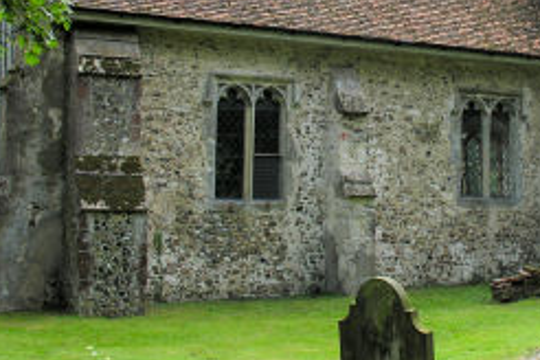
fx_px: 1020
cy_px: 80
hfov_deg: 29.2
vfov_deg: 19.8
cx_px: 408
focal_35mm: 68
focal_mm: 8.9
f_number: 4.5
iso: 50
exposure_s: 1/95.8
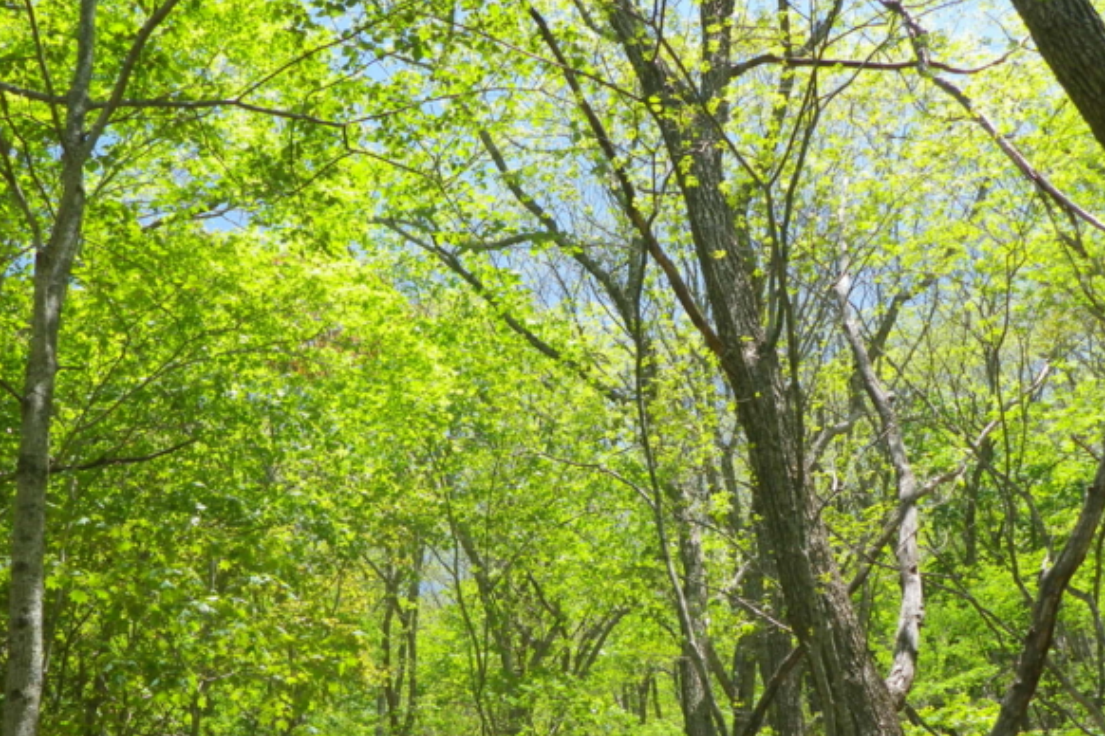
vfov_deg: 26.8
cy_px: 497
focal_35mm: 50
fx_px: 1535
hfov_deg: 39.6
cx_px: 503
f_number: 3.8
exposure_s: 1/200
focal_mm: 6.2
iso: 64
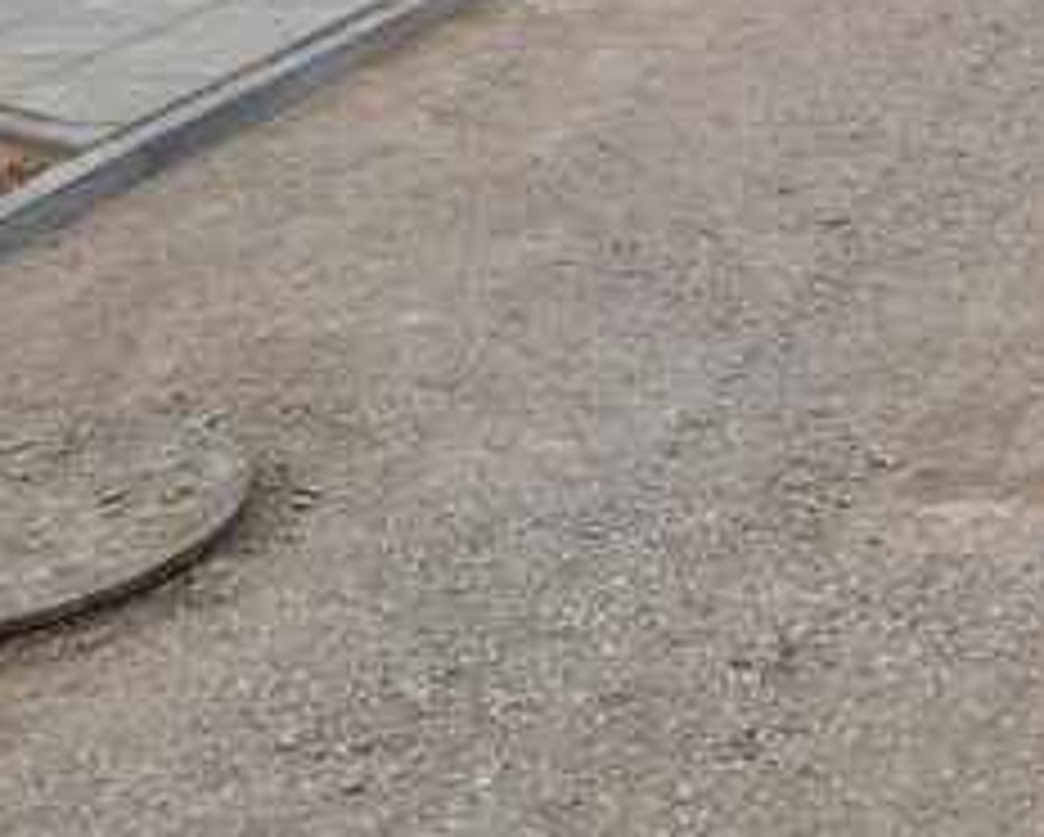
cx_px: 1390
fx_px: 3062
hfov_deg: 18.0
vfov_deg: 14.1
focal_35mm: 99
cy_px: -598
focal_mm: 5.54
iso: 40
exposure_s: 1/1949
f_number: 1.8
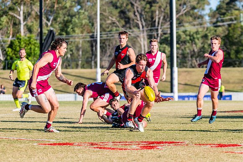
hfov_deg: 7.4
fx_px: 1875
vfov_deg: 5.0
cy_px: 88
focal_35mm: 278
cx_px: 109
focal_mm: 250
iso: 800
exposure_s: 1/1600
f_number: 8
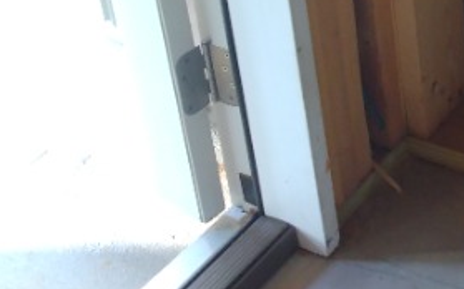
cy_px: -247
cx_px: 622
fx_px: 885
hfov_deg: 25.0
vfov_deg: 15.6
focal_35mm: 70
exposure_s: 1/40
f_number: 2
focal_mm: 3.54
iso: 164
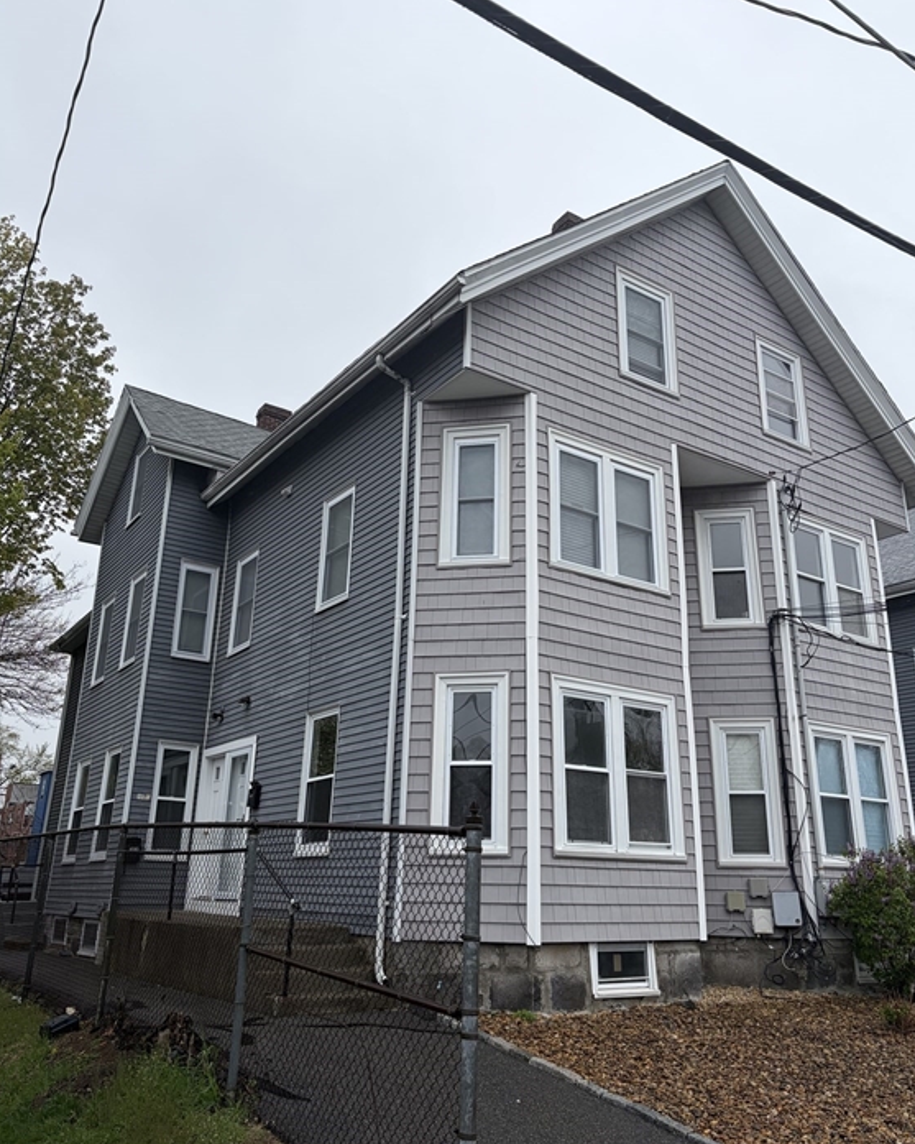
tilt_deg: +19.1
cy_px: 564
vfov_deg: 62.2
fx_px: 948
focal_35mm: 28
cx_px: 465
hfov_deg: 51.5
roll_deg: +0.1
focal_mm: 5.96
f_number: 1.6
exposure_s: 1/2639
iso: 50
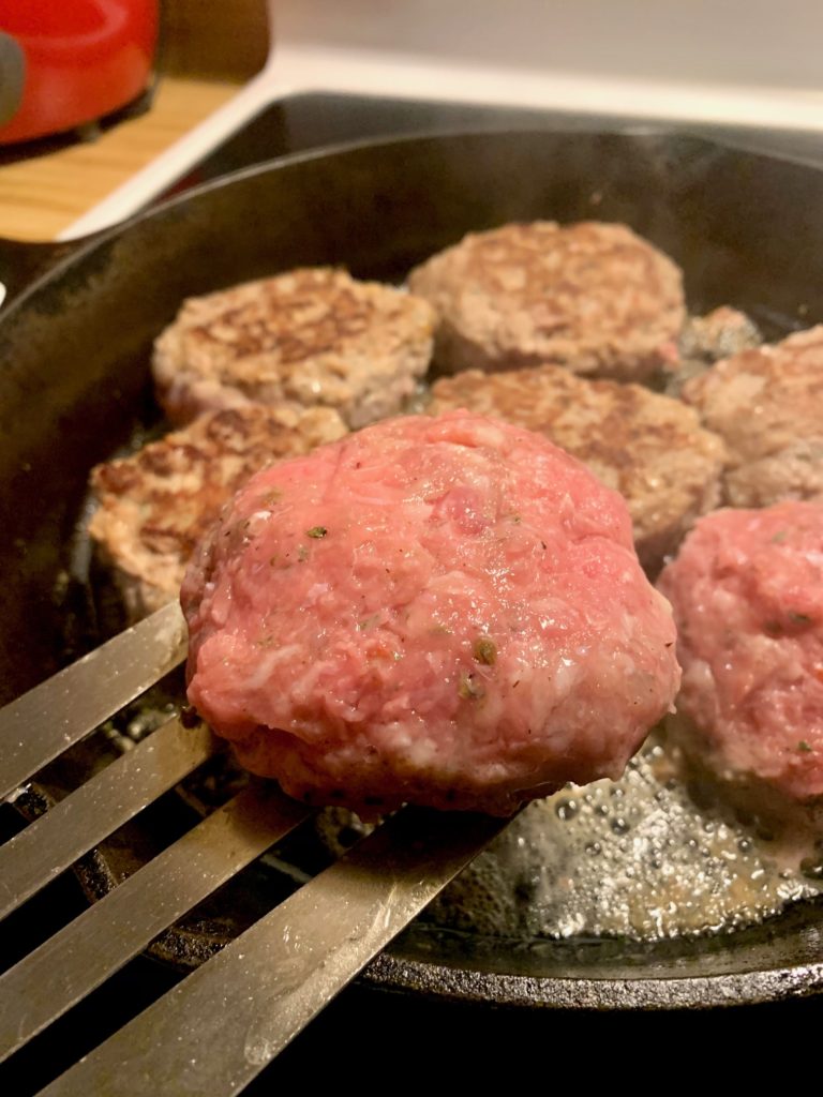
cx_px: 412
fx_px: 824
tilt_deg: -45.6
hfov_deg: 53.1
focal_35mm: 26
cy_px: 548
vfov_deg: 67.3
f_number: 1.8
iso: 320
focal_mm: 4.25
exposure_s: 1/60
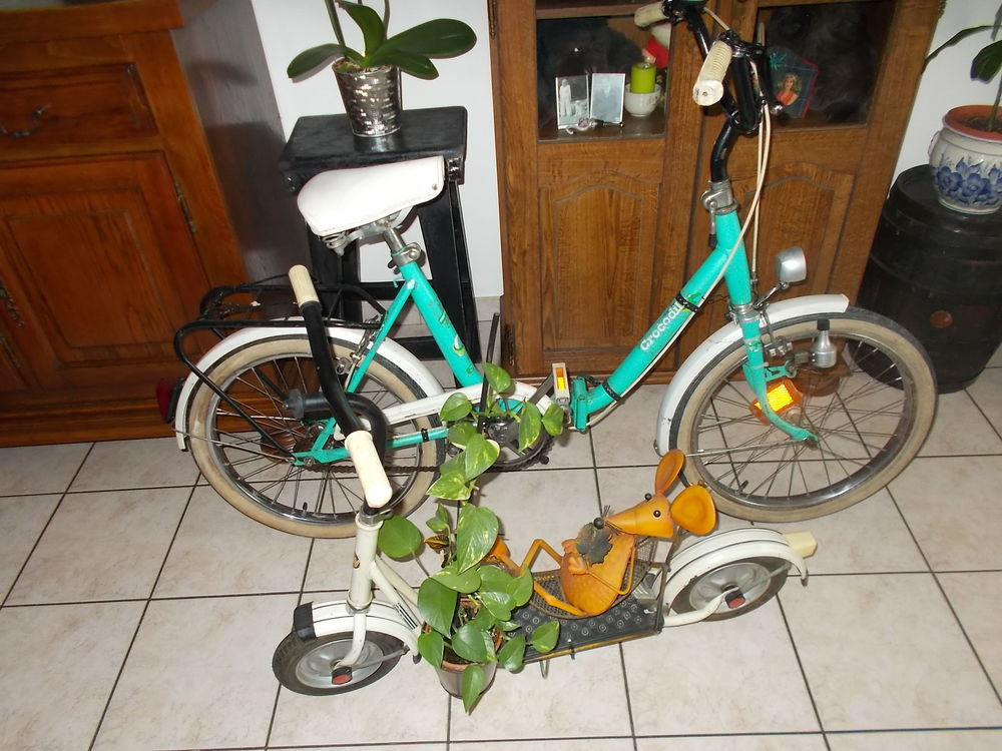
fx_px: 753
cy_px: 376
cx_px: 501
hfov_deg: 67.3
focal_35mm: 26
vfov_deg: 53.1
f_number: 3.2
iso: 200
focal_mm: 4.6
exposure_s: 1/25
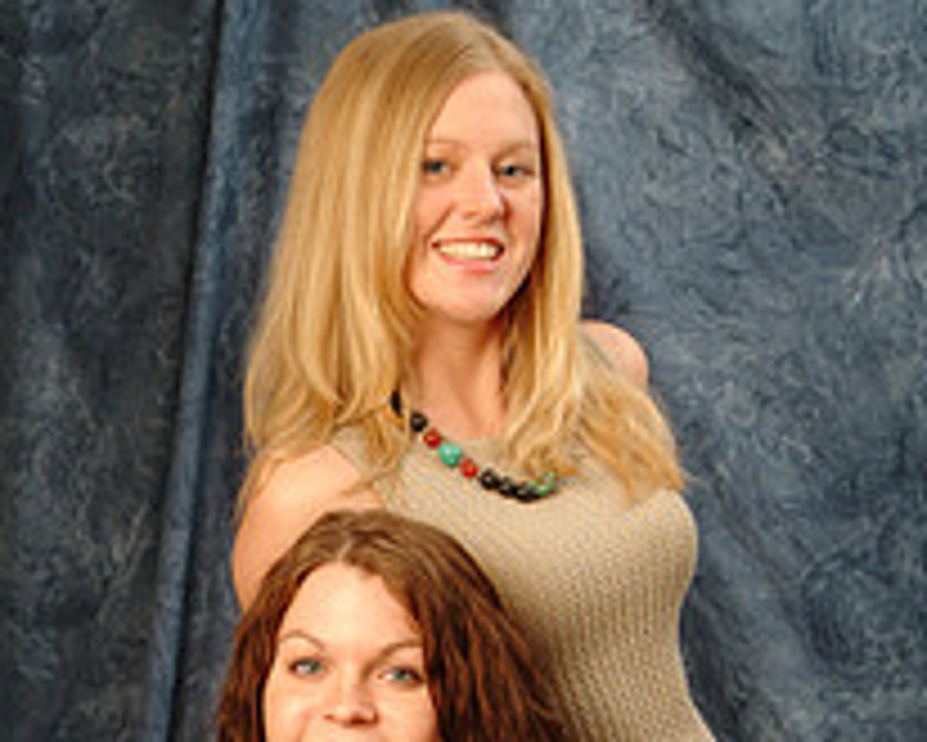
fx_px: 4556
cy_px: 720
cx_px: 403
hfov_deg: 11.6
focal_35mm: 166
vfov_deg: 9.3
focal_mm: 54
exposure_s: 1/125
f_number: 13
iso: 400
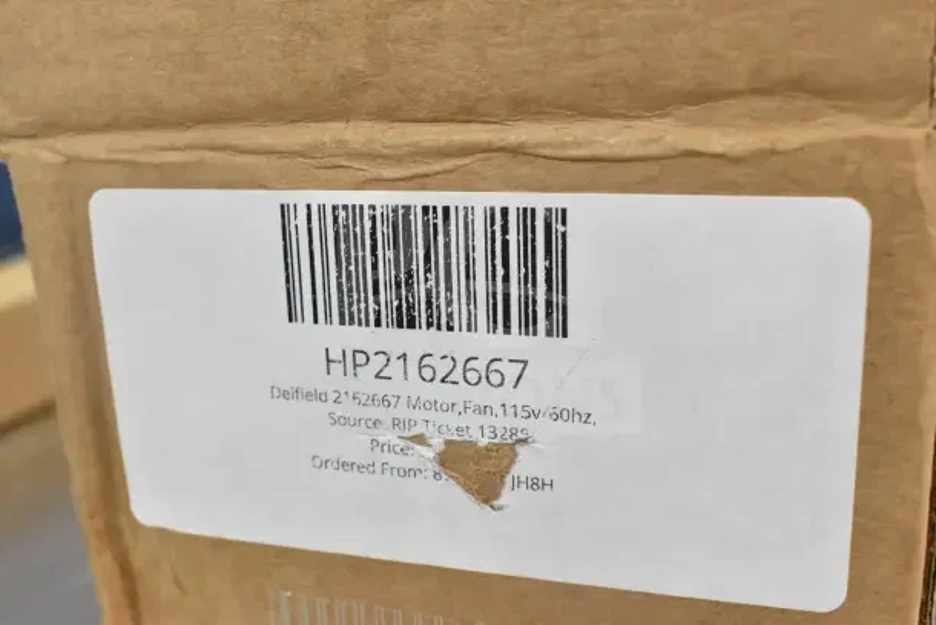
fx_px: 1092
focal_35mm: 42
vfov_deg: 31.9
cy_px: 312
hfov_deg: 46.4
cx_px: 468
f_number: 7.1
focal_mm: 28
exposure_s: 1/200
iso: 6400
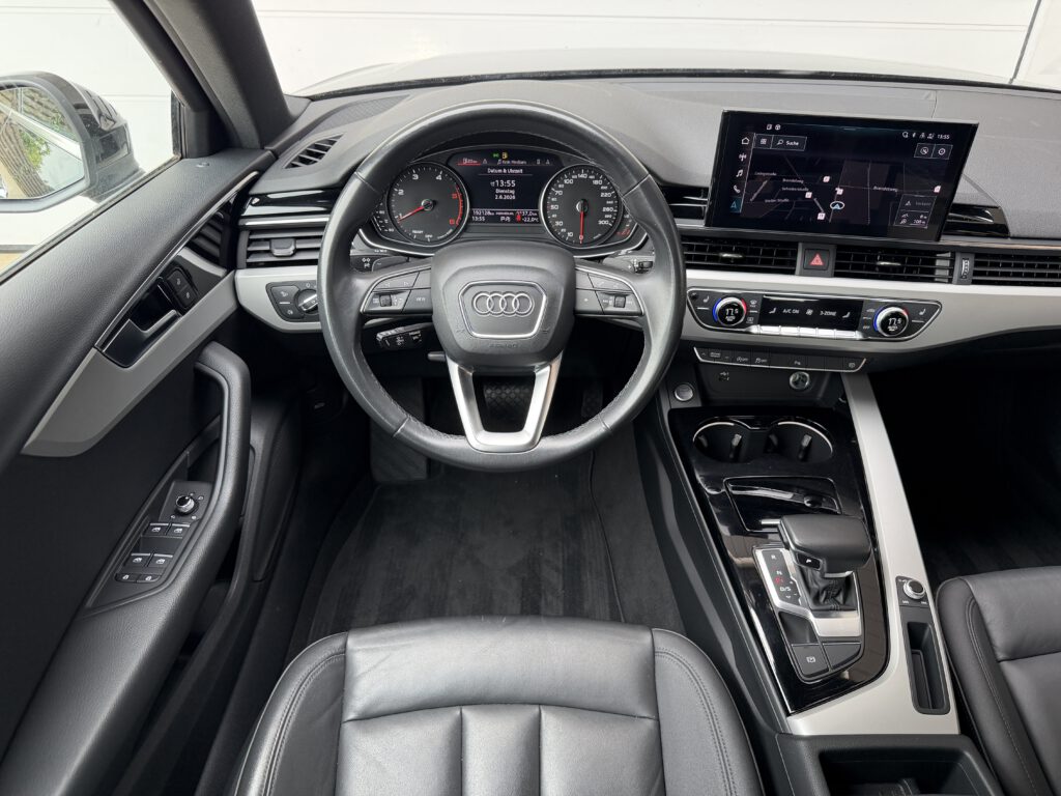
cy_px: 398
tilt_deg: -33.7
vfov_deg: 56.8
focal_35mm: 24
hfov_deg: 71.6
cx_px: 530
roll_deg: -2.5
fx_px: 736
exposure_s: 1/211
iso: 200
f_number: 1.78
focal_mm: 6.76
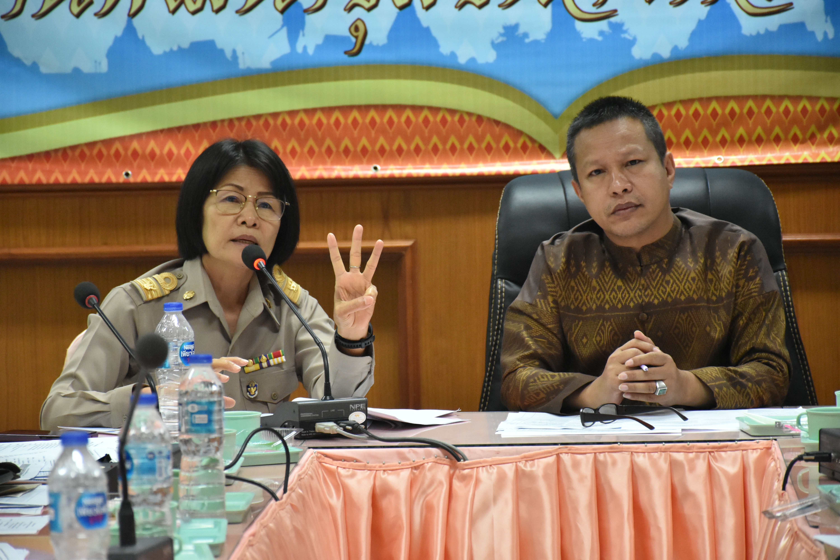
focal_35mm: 168
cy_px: 280
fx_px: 3920
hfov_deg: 12.2
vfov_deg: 8.2
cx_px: 420
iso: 3200
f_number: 5.6
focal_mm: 112
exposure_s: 1/160
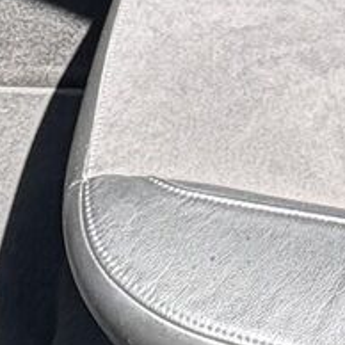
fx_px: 1229
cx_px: 396
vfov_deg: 13.5
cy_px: -357
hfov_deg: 15.5
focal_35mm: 109
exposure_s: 1/128
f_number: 2.2
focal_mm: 2.22
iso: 64
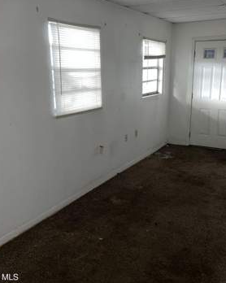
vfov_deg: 51.6
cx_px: 120
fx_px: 293
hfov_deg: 42.2
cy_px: 144
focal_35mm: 35
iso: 100
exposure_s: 1/17
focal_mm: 5.7
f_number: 1.5
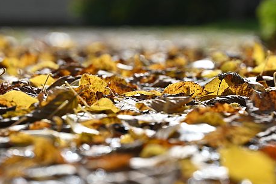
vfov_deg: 5.0
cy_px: 113
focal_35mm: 274
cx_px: -57
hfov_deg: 7.5
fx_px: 2101
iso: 100
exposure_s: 1/400
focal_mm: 105
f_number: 7.1
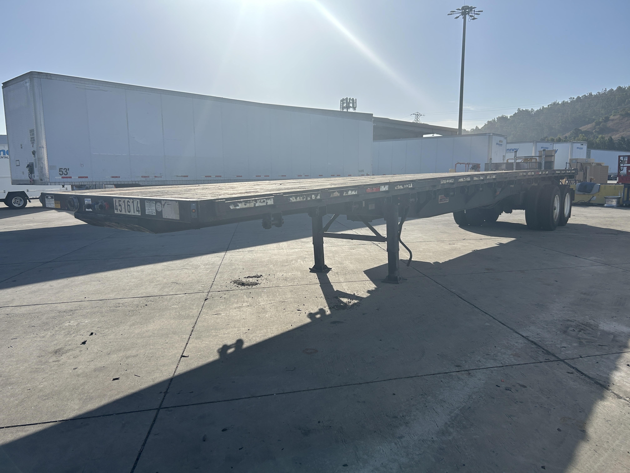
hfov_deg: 67.3
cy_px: 236
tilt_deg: -7.4
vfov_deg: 53.1
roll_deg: +0.3
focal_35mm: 26
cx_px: 315
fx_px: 473
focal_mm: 5.7
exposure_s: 1/8696
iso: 50
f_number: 1.5
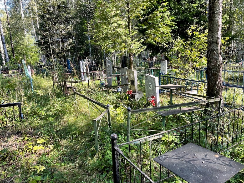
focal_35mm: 26
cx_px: 122
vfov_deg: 53.1
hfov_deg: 67.3
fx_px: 183
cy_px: 92
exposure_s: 1/130
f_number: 1.6
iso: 32
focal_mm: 4.2
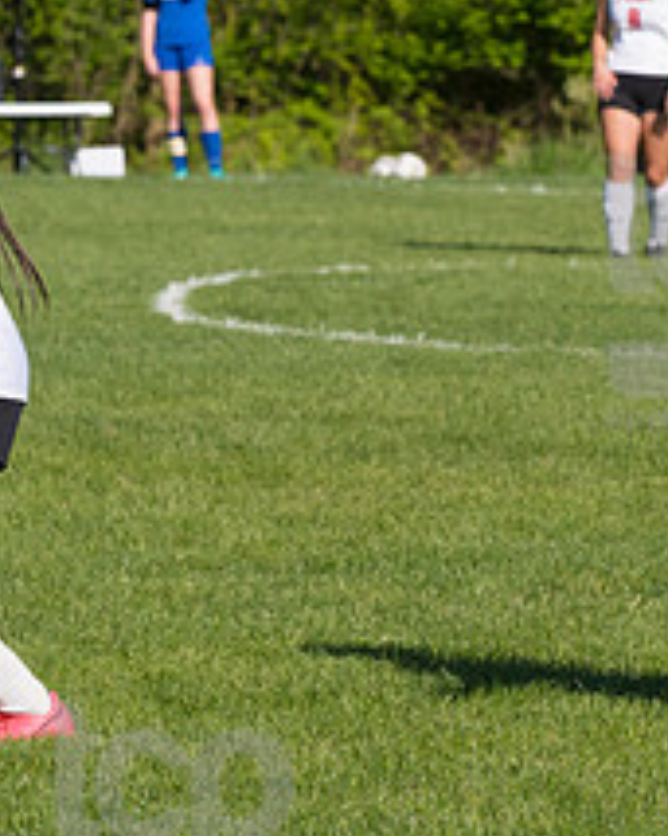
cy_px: 293
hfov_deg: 3.5
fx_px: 10956
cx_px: 727
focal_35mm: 443
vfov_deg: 4.4
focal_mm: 116
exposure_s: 1/1600
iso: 250
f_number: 5.6
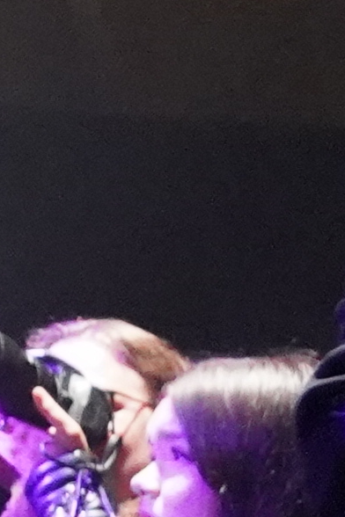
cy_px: -599
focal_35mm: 306
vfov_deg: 6.5
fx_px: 4398
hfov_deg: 3.5
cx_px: -2243
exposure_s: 1/60
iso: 12800
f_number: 4
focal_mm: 30
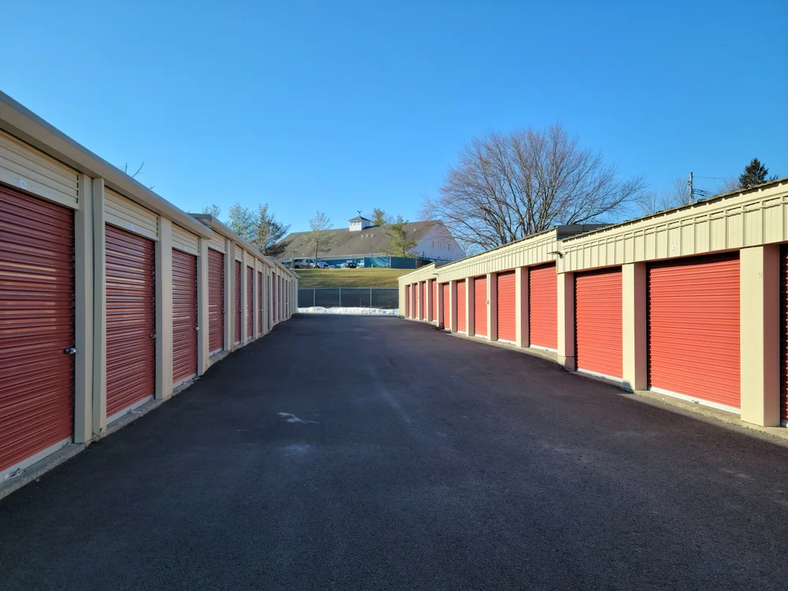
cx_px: 394
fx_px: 637
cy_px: 296
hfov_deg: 63.4
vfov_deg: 49.7
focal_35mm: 28
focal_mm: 5.9
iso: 25
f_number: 2
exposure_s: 1/502
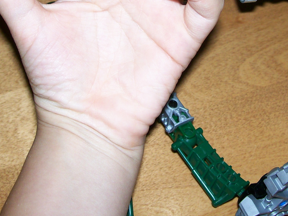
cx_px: 154
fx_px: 607
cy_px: 34
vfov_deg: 19.9
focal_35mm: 73
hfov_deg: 26.7
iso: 80
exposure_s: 1/64
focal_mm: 6
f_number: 2.7
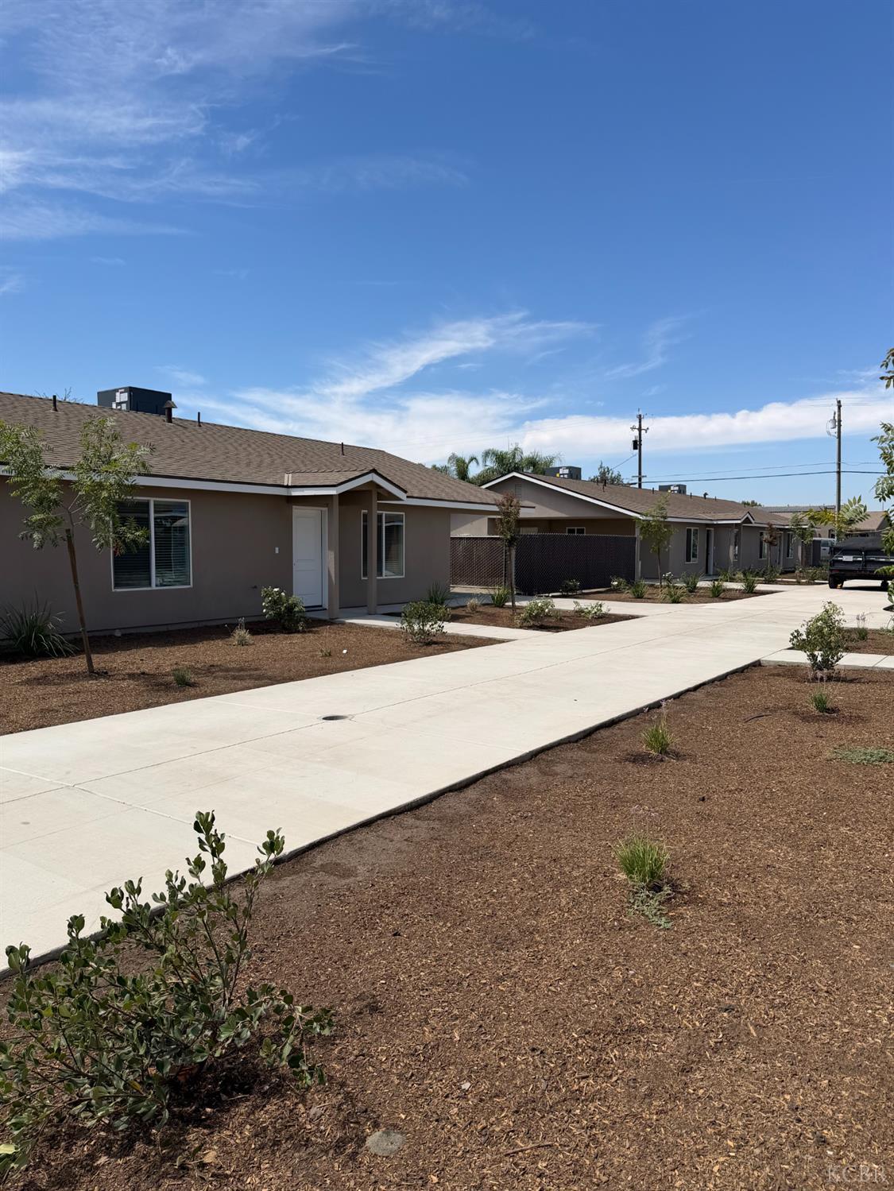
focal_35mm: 24
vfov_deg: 71.6
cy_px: 596
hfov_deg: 56.8
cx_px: 447
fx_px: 826
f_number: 1.78
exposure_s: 1/5714
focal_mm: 6.76
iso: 80
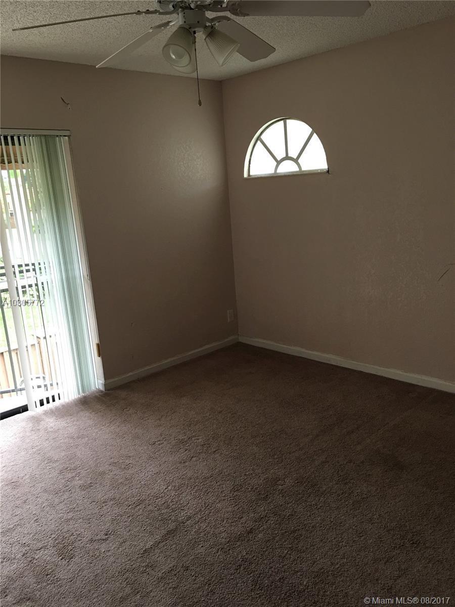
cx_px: 228
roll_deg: +4.5
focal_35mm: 29
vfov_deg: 61.7
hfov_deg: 48.2
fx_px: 508
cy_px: 304
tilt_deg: -12.1
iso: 50
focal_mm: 4.15
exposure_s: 1/17
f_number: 2.2
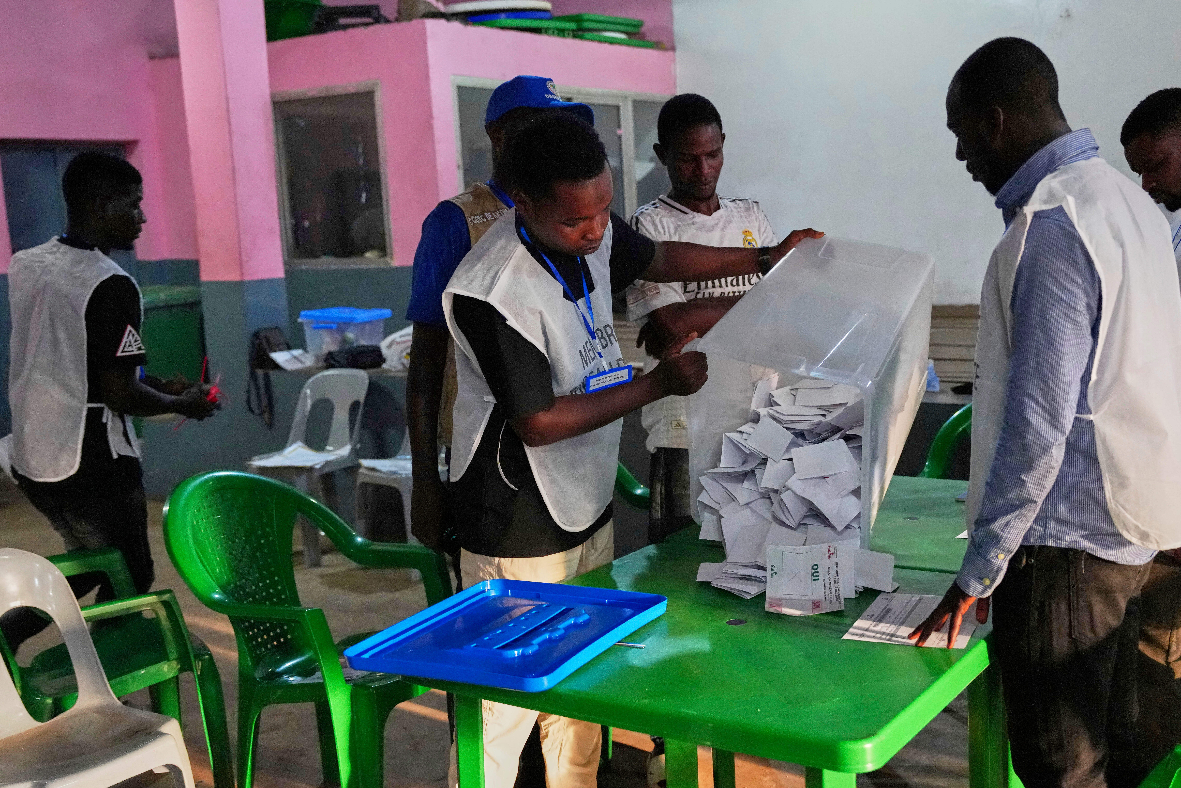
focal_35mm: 41
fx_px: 1345
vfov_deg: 32.6
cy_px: 397
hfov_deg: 47.3
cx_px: 676
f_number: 2.8
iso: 6400
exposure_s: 1/250
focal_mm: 34
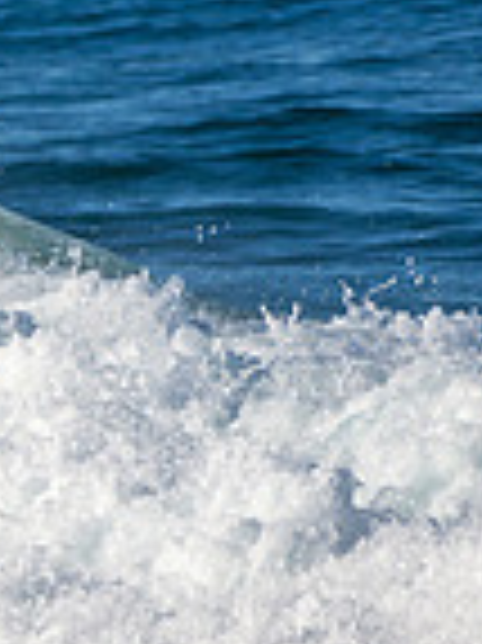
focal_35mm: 2921
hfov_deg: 0.5
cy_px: 245
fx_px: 54311
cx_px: -599
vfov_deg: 0.7
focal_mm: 500
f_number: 5.6
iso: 160
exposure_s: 1/1250
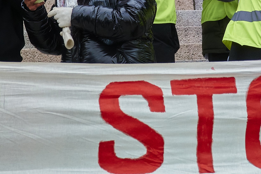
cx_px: 177
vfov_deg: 3.8
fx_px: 2653
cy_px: 7
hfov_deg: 5.6
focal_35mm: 366
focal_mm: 40.73
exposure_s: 1/125
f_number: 4
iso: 500
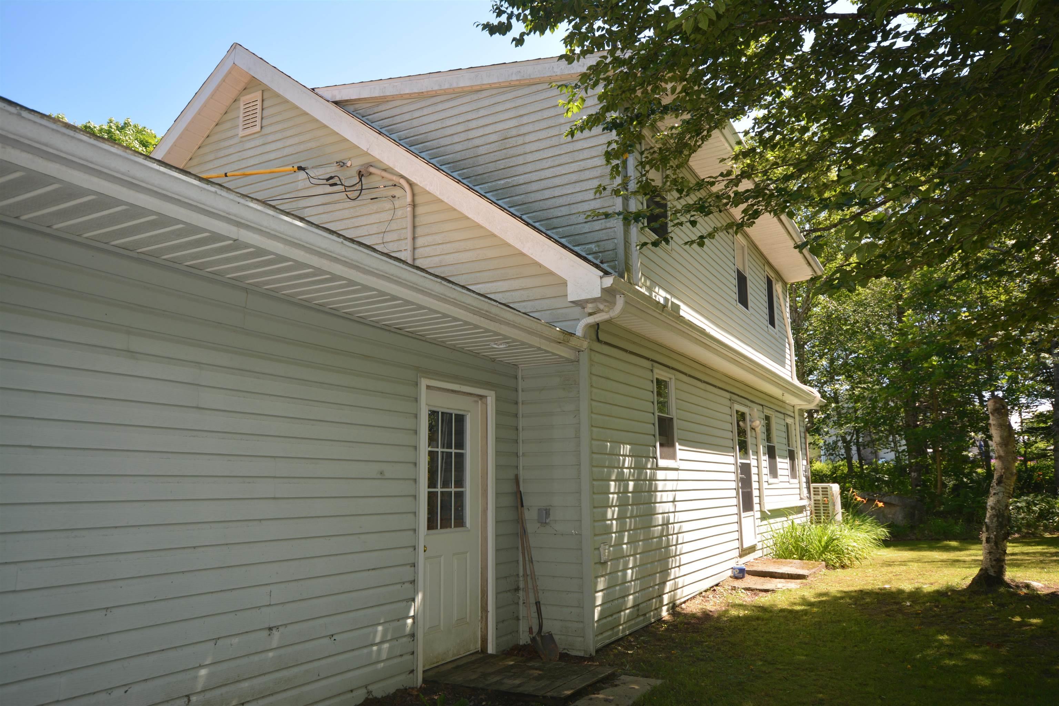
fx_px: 750
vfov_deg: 50.4
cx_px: 530
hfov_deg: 70.4
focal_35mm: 26
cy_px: 353
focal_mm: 17
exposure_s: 1/200
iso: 180
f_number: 5.3
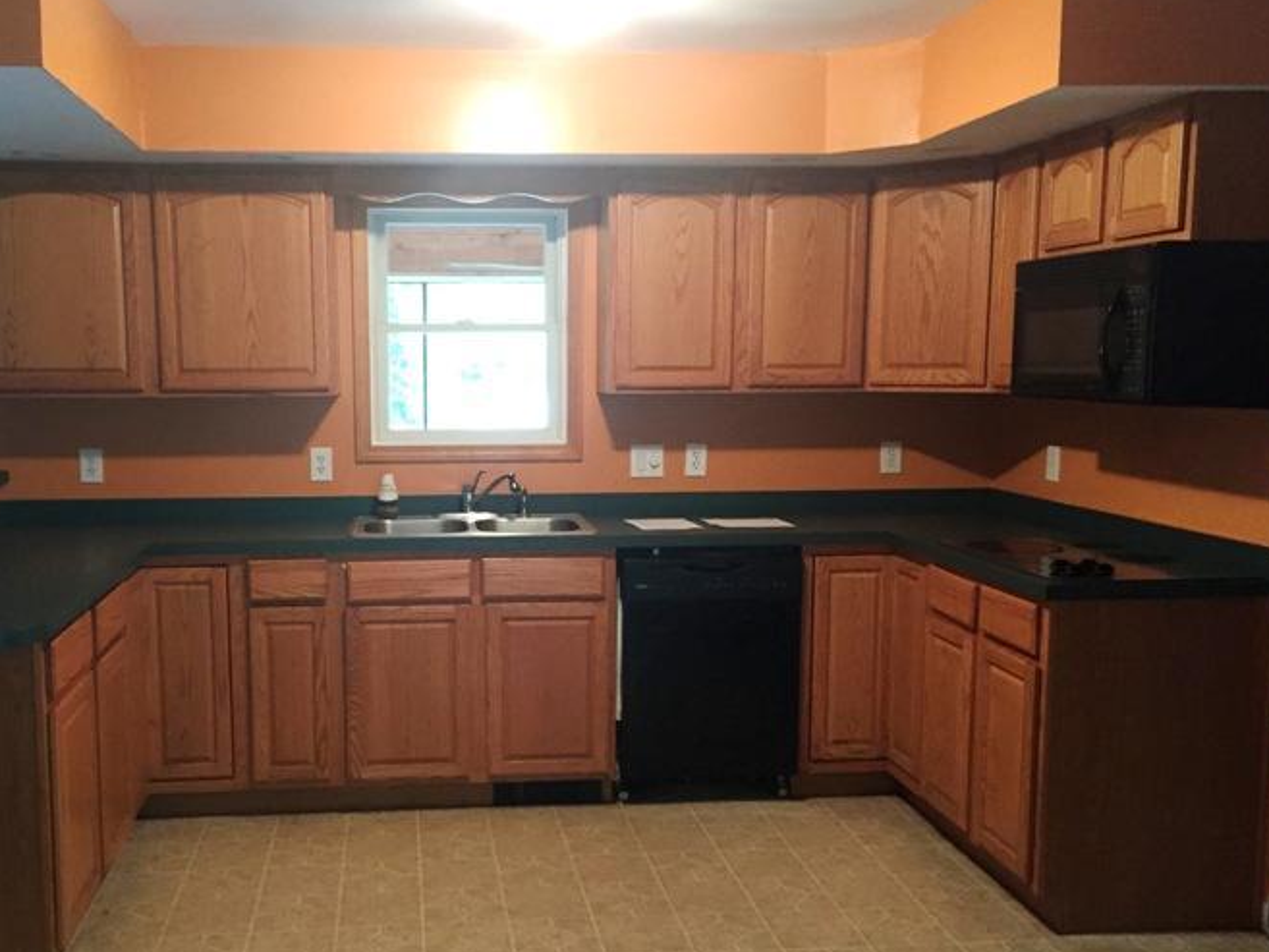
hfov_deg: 51.0
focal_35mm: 36
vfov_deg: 39.6
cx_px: 508
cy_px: 535
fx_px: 1320
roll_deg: -1.1
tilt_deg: -7.4
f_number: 2.2
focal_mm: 4.15
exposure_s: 1/24
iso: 250
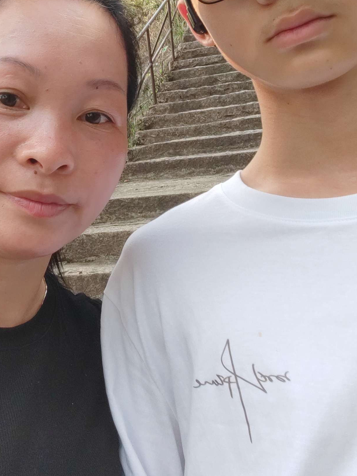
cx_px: 83
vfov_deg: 59.5
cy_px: 192
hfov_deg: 45.0
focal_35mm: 30
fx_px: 413
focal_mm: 2.87
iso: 303
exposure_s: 1/50
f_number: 2.2
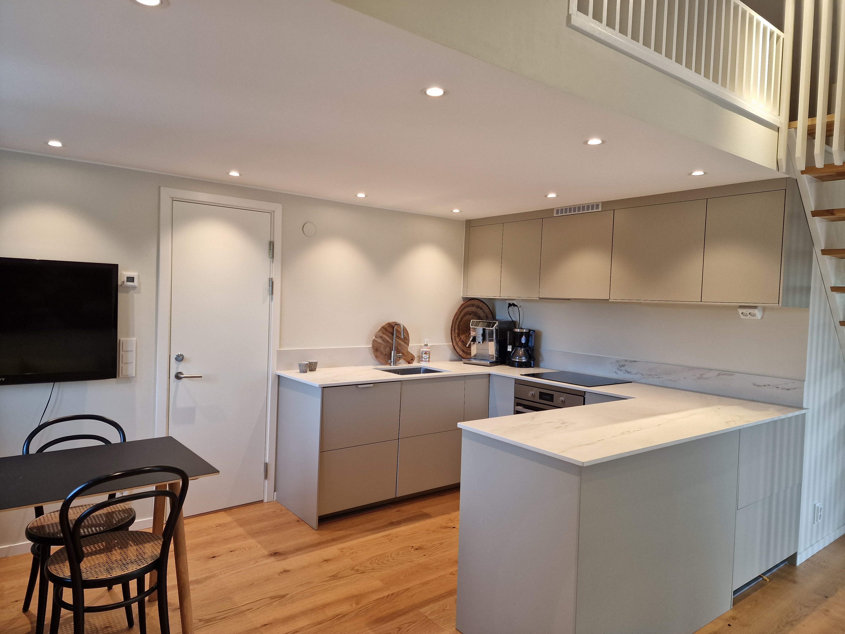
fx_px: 561
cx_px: 422
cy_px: 317
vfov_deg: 58.9
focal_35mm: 23
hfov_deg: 73.9
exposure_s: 1/180
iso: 160
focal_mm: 6.4
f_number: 1.8
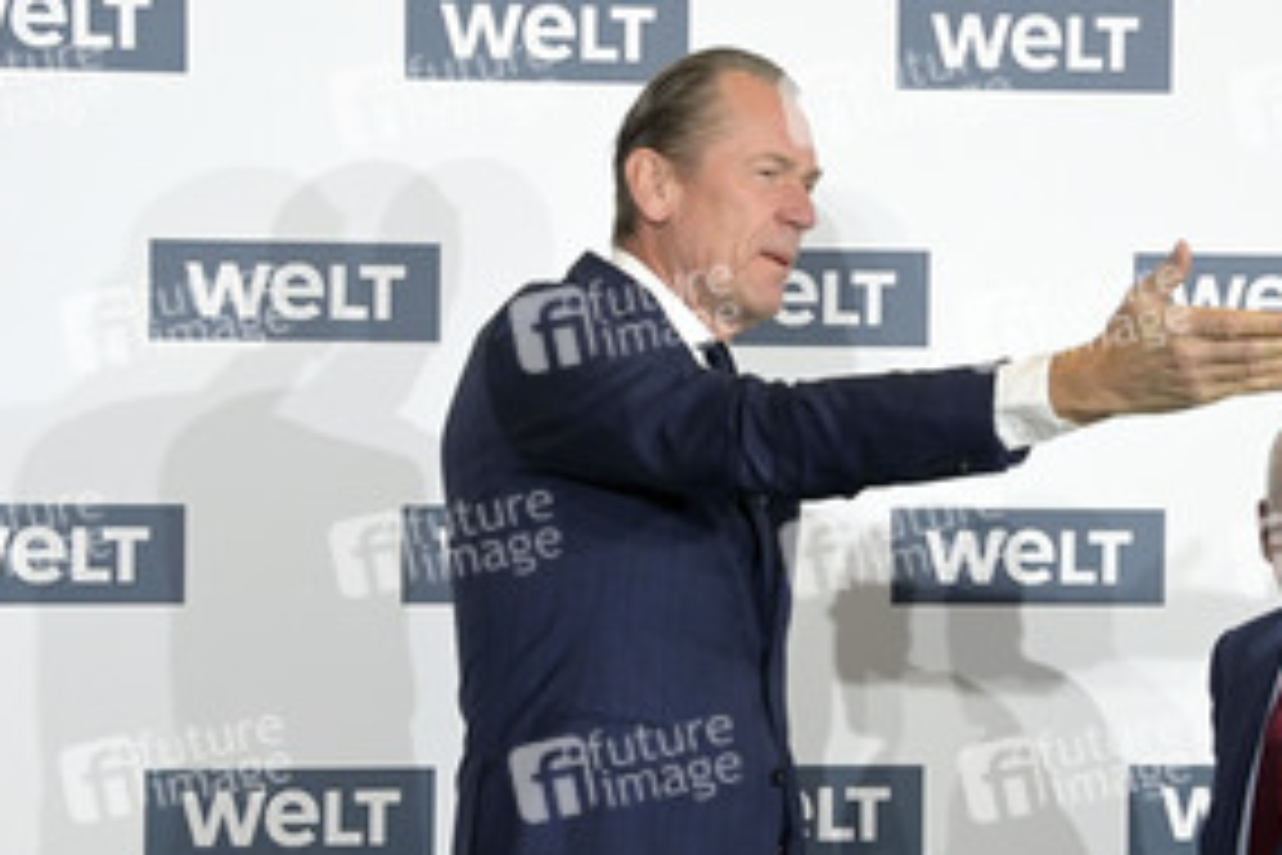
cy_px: 657
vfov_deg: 17.2
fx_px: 2813
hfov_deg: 25.4
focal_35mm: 79
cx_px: 956
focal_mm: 50
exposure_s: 1/320
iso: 5000
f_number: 8
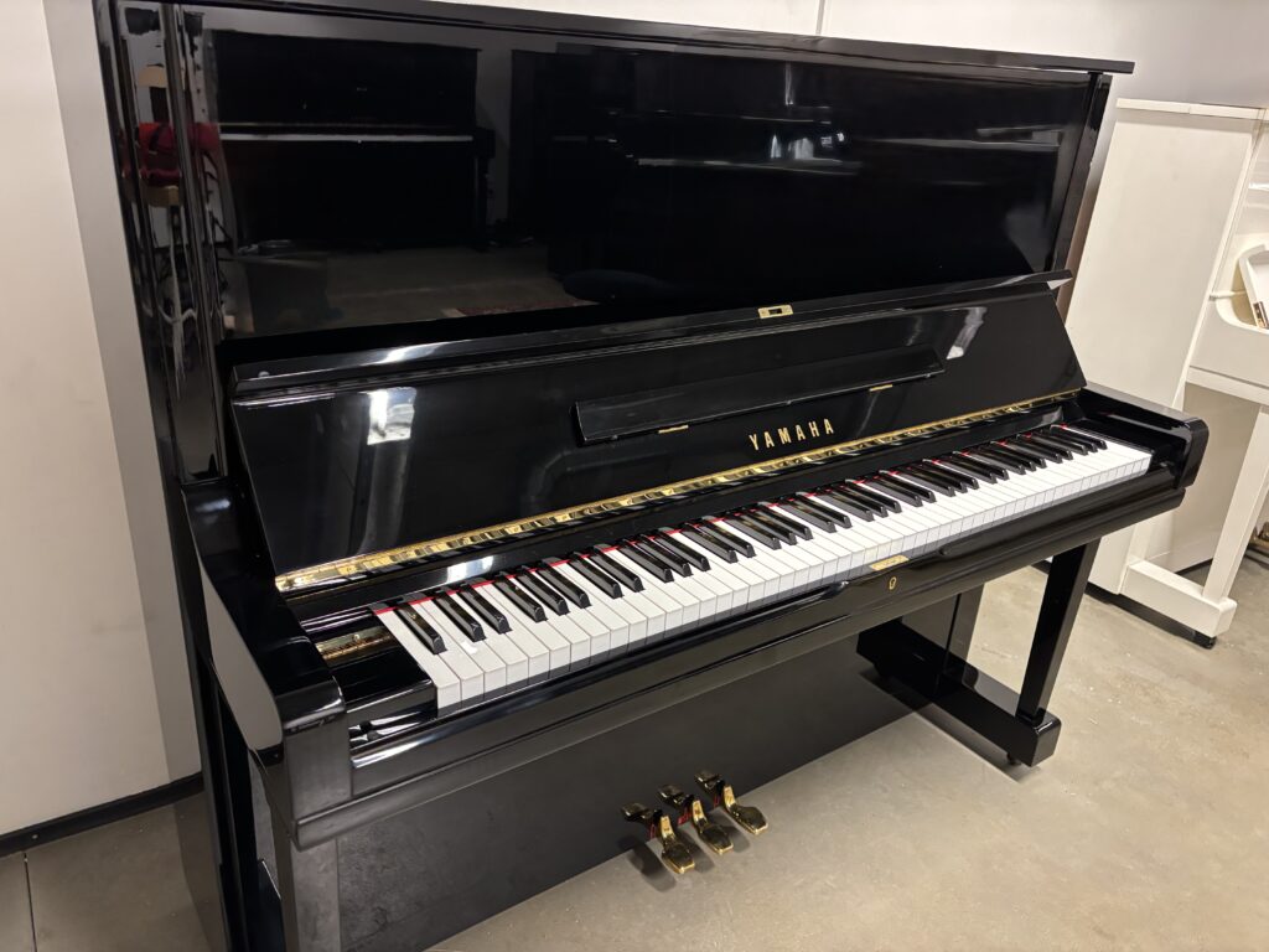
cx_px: 634
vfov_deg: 53.1
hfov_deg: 67.3
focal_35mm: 26
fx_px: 953
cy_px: 476
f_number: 1.6
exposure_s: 1/50
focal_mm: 5.96
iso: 500
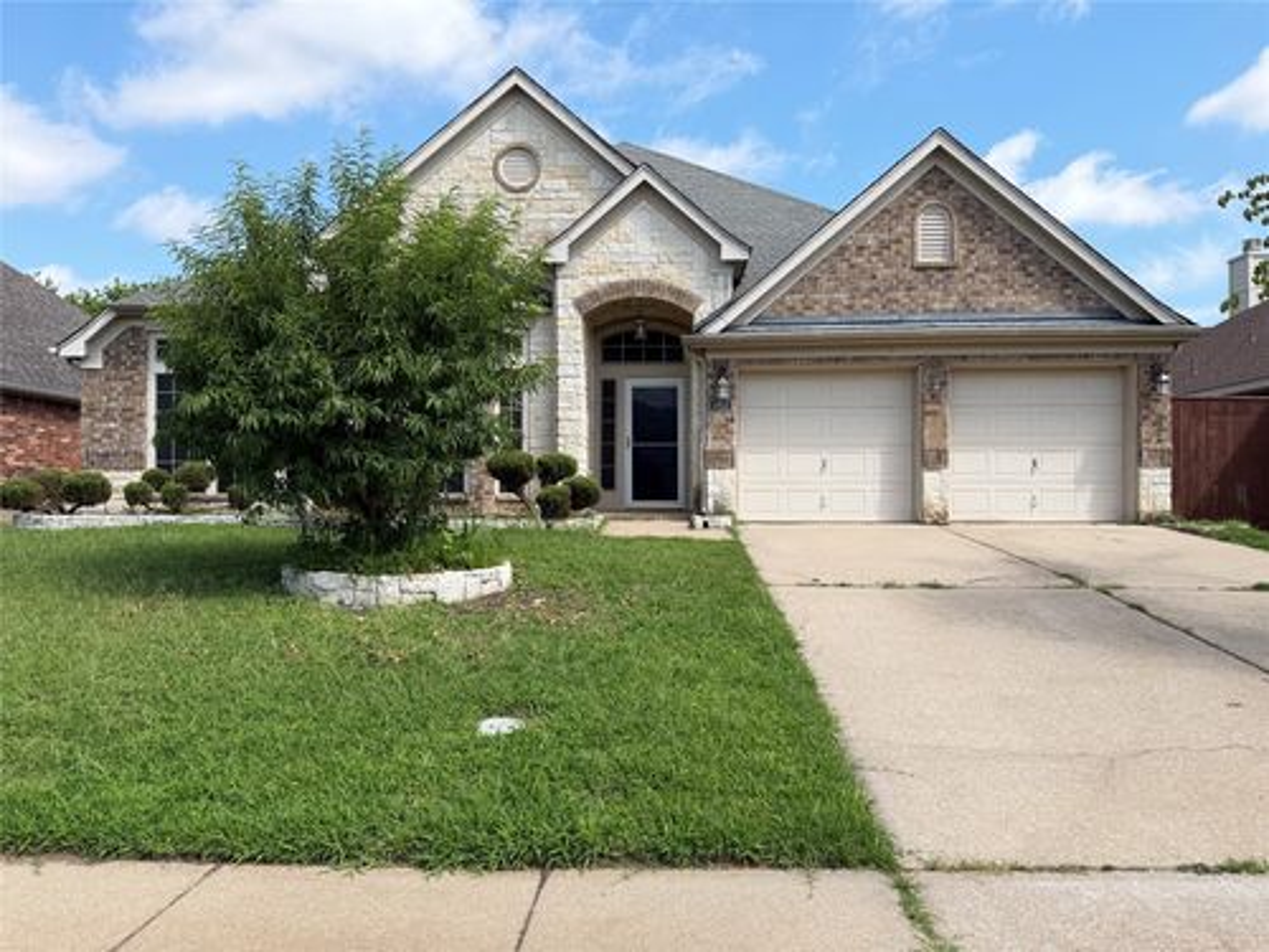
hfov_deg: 71.6
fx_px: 880
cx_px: 634
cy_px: 476
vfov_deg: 56.8
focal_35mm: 24
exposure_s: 1/2801
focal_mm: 6.76
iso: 80
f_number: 1.78
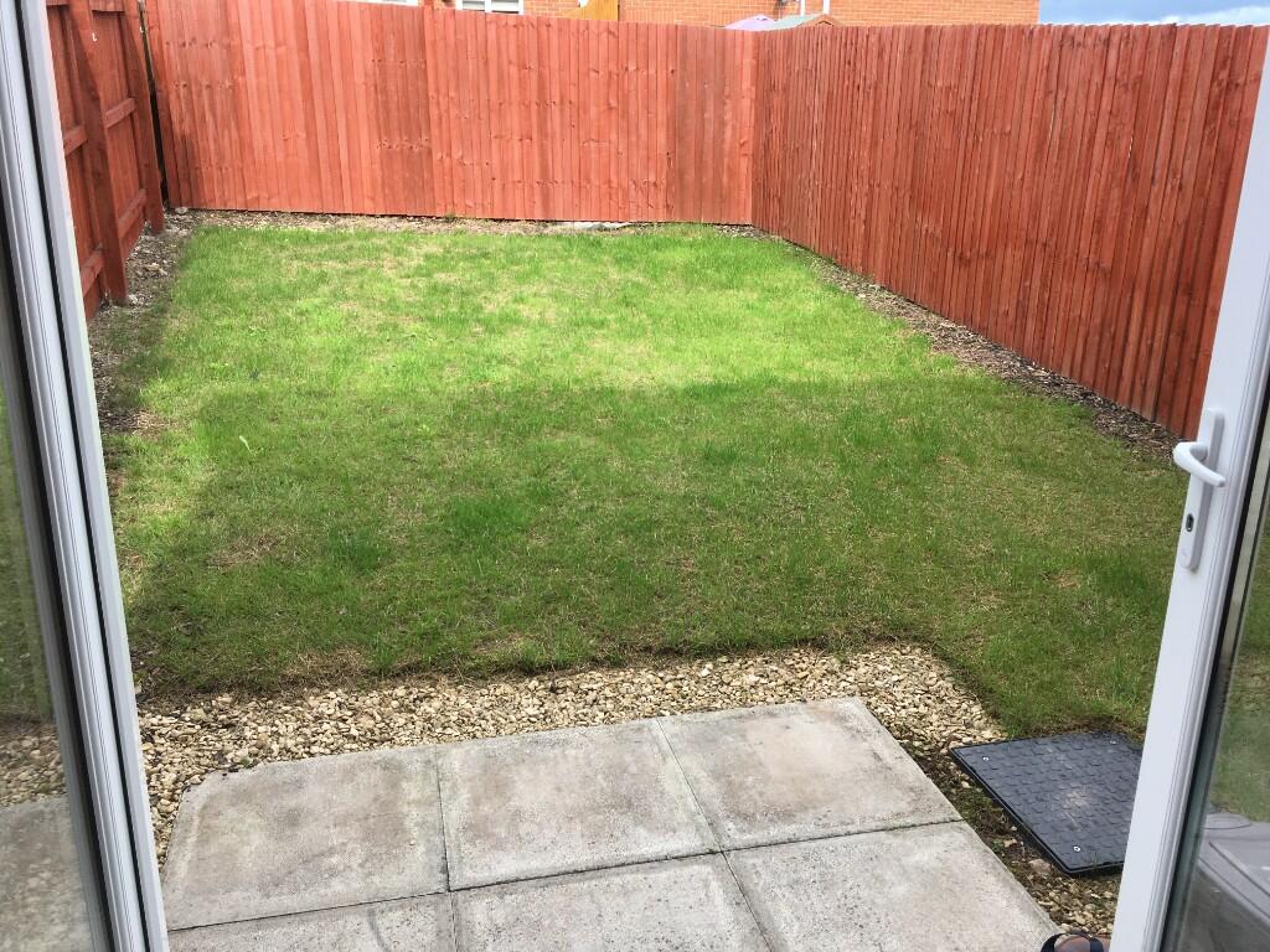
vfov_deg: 48.2
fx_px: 1064
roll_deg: -1.3
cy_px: 476
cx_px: 635
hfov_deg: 61.7
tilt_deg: -17.3
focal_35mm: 29
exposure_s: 1/481
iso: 25
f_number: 2.2
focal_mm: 4.15
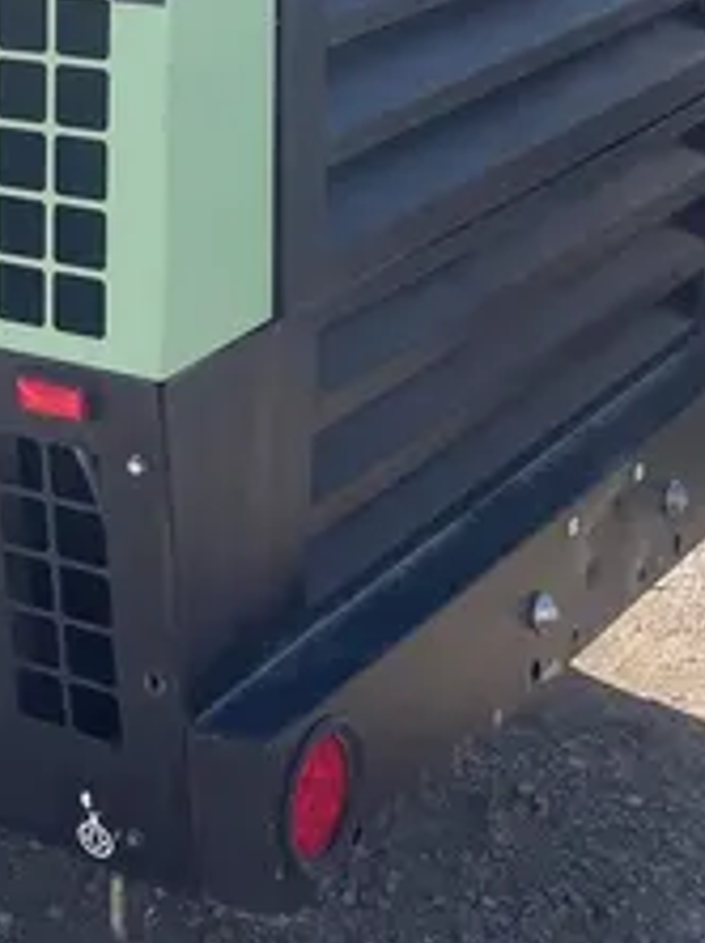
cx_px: -285
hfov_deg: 16.0
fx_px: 2340
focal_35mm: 86
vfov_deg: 22.5
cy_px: 193
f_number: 1.6
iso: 50
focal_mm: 4.2
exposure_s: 1/2398
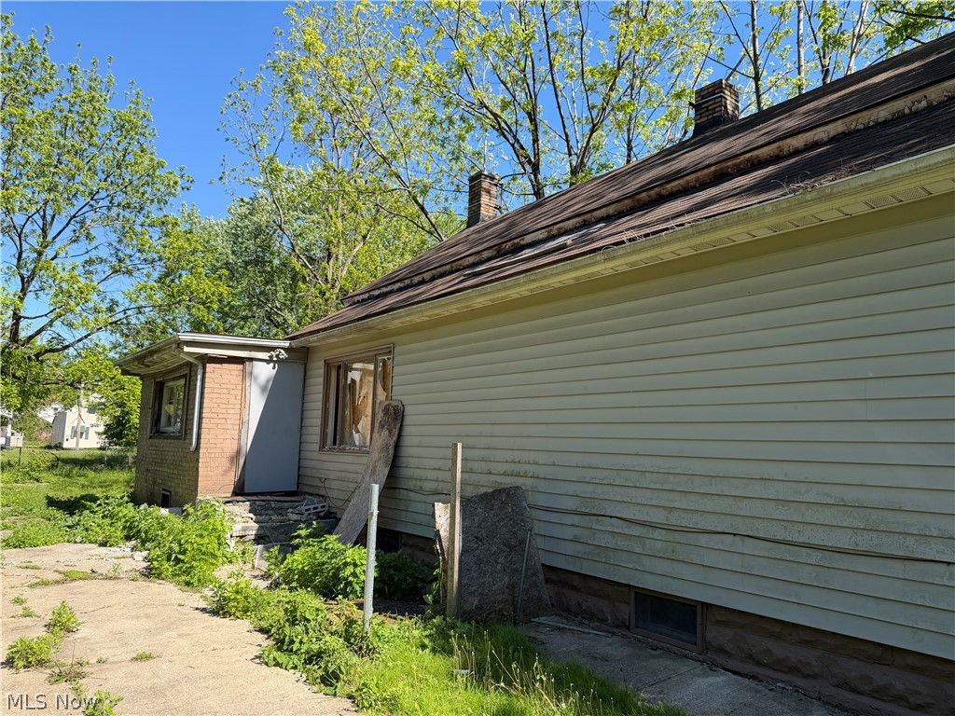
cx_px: 478
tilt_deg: +7.4
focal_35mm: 24
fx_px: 662
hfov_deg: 71.6
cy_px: 358
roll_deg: -1.3
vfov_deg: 56.8
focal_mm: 6.76
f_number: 1.78
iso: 80
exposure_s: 1/1901
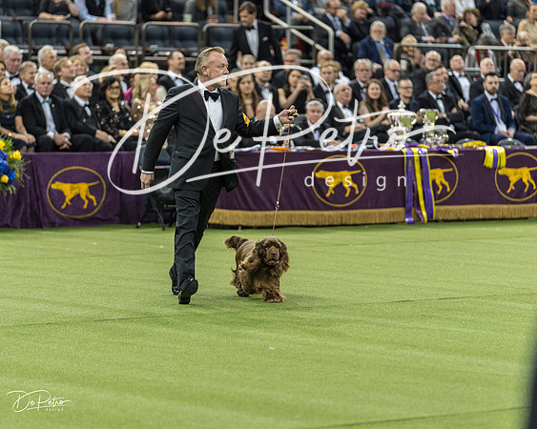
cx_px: 268
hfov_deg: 11.1
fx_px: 2755
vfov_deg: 8.9
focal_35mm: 173
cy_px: 214
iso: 3200
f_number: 2.8
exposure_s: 1/800
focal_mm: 154
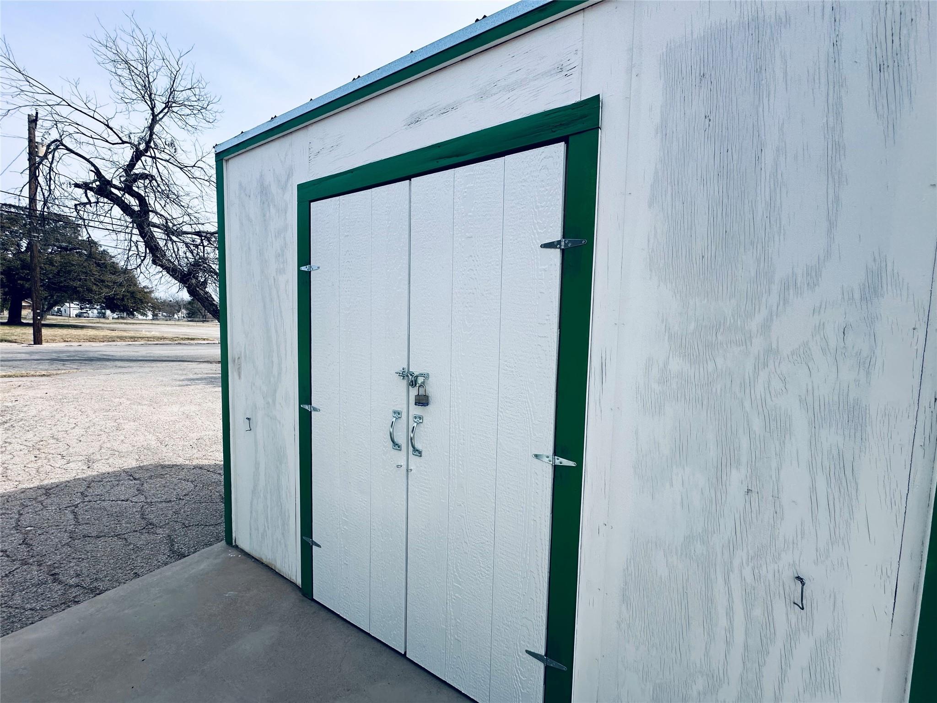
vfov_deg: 85.7
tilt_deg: -5.6
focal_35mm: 14
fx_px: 379
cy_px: 352
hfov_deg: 102.1
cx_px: 468
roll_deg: -1.9
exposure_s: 1/1511
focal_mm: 2.22
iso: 40
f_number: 2.2
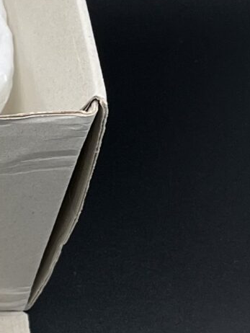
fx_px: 1385
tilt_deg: -57.6
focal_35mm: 144
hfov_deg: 9.2
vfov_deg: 13.4
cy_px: 384
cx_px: -352
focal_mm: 5.1
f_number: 1.6
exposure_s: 1/360
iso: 50
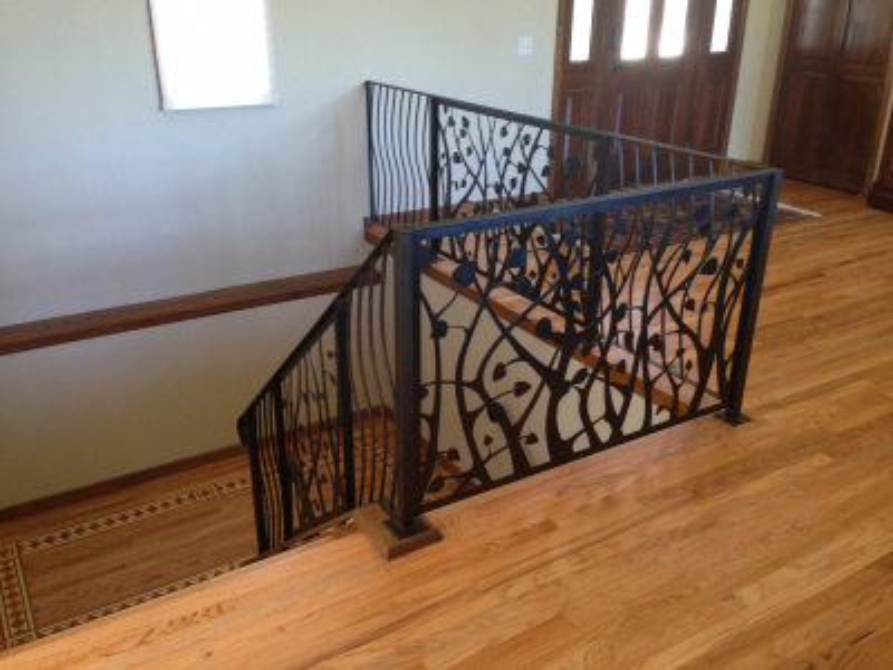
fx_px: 851
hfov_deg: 55.4
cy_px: 335
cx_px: 446
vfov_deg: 42.9
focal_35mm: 33
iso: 250
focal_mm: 4.12
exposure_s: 1/20
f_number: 2.4
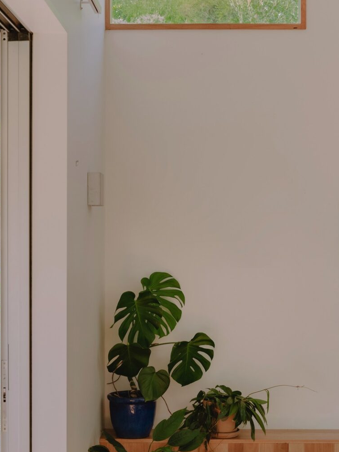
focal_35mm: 71
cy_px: 183
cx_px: 173
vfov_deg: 27.4
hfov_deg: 20.7
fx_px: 927
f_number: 5
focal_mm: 35
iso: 160
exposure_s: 1/80
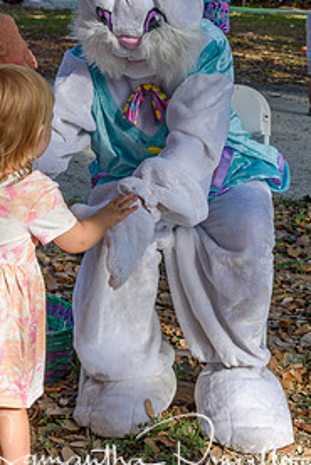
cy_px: 171
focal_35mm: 78
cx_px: 91
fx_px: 1009
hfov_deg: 17.4
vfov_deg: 25.9
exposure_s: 1/320
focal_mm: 32
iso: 200
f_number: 9
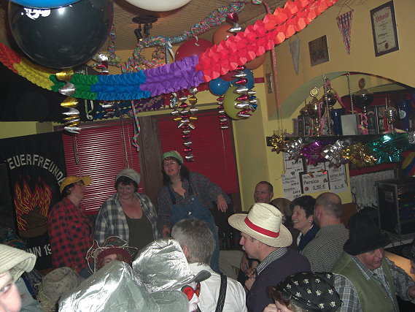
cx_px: 208
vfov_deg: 37.7
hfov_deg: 49.0
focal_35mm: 38
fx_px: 456
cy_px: 156
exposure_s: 1/60
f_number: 2.8
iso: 200
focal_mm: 7.9
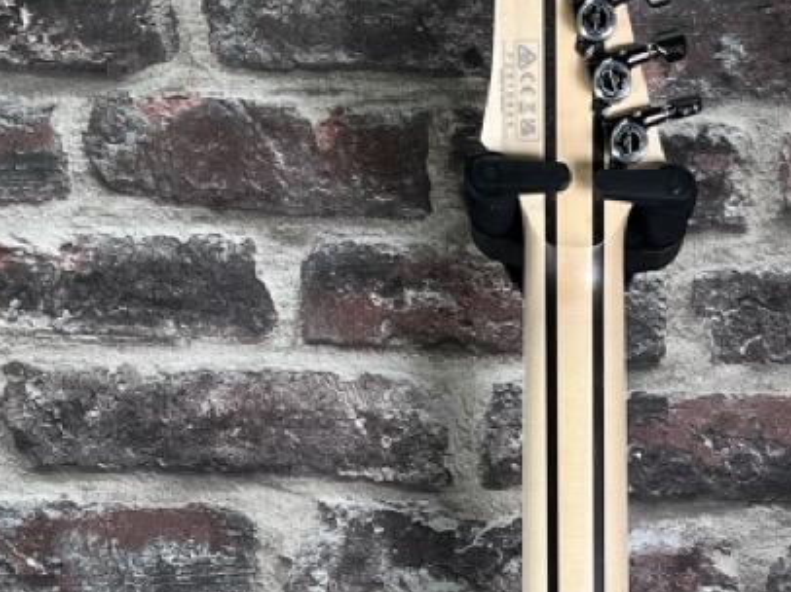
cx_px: 584
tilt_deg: -5.8
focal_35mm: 82
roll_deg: -0.2
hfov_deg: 23.6
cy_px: 886
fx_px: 1873
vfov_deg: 16.4
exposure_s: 1/122
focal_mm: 5.1
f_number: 1.6
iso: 100
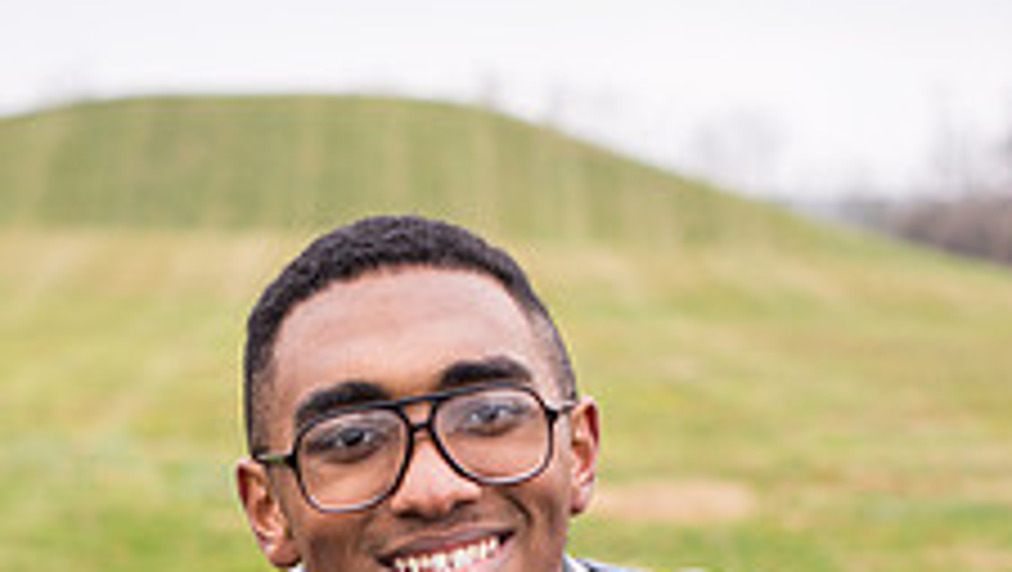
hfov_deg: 15.9
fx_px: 3626
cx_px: 441
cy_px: 786
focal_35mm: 135
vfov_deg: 8.8
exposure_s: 1/80
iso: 200
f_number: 2.8
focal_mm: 50
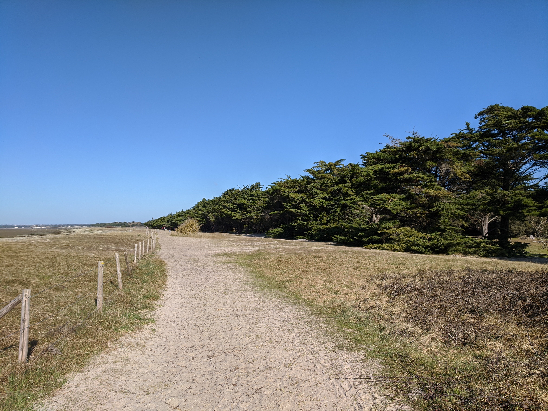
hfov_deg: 67.3
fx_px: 412
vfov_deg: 53.1
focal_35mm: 26
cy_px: 206
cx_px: 274
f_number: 2
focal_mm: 4.67
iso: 55
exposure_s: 1/2326
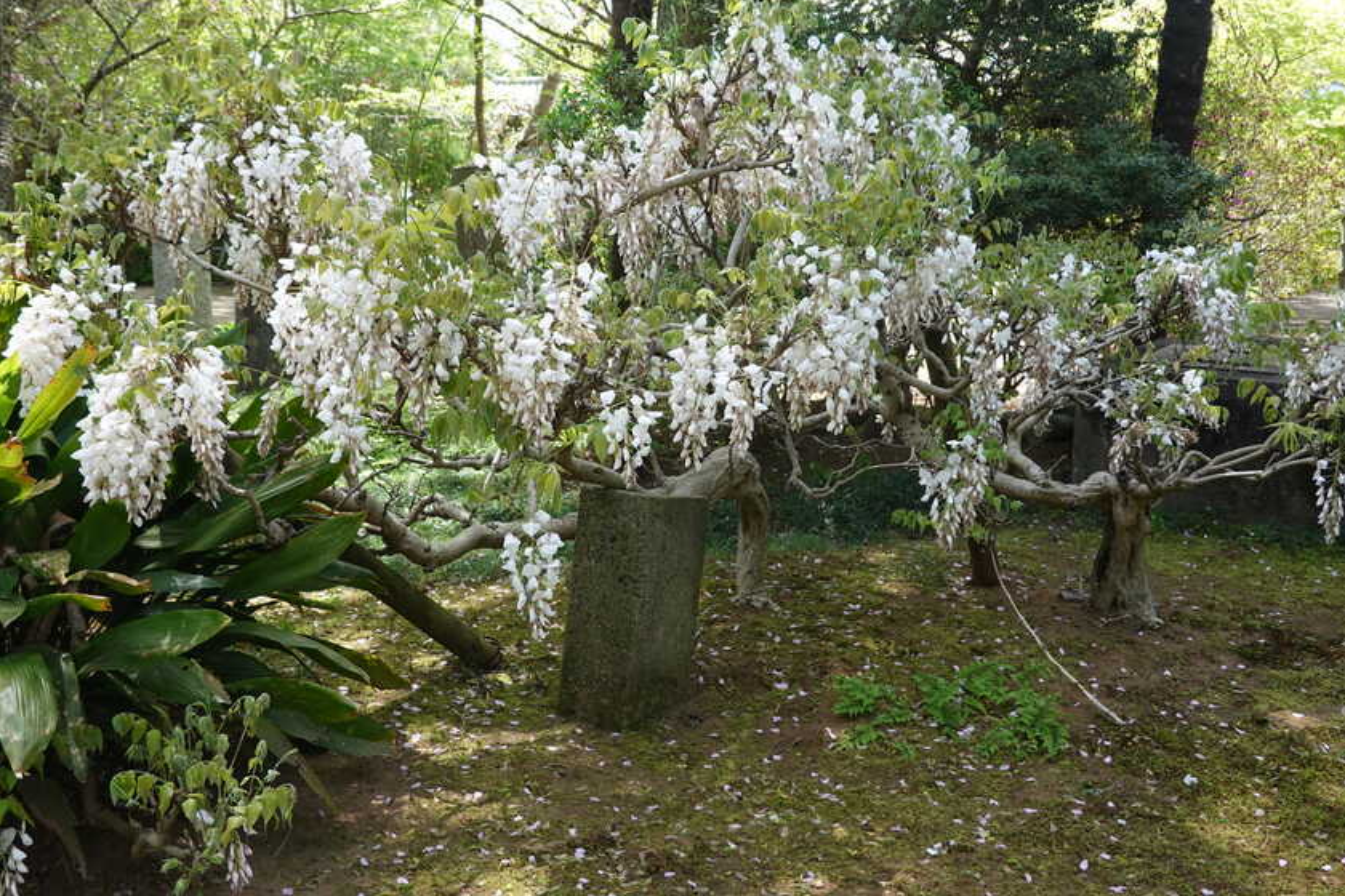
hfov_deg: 49.6
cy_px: 393
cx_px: 664
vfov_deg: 34.2
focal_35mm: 39
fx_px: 1457
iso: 125
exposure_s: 1/160
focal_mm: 11.76
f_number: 3.5
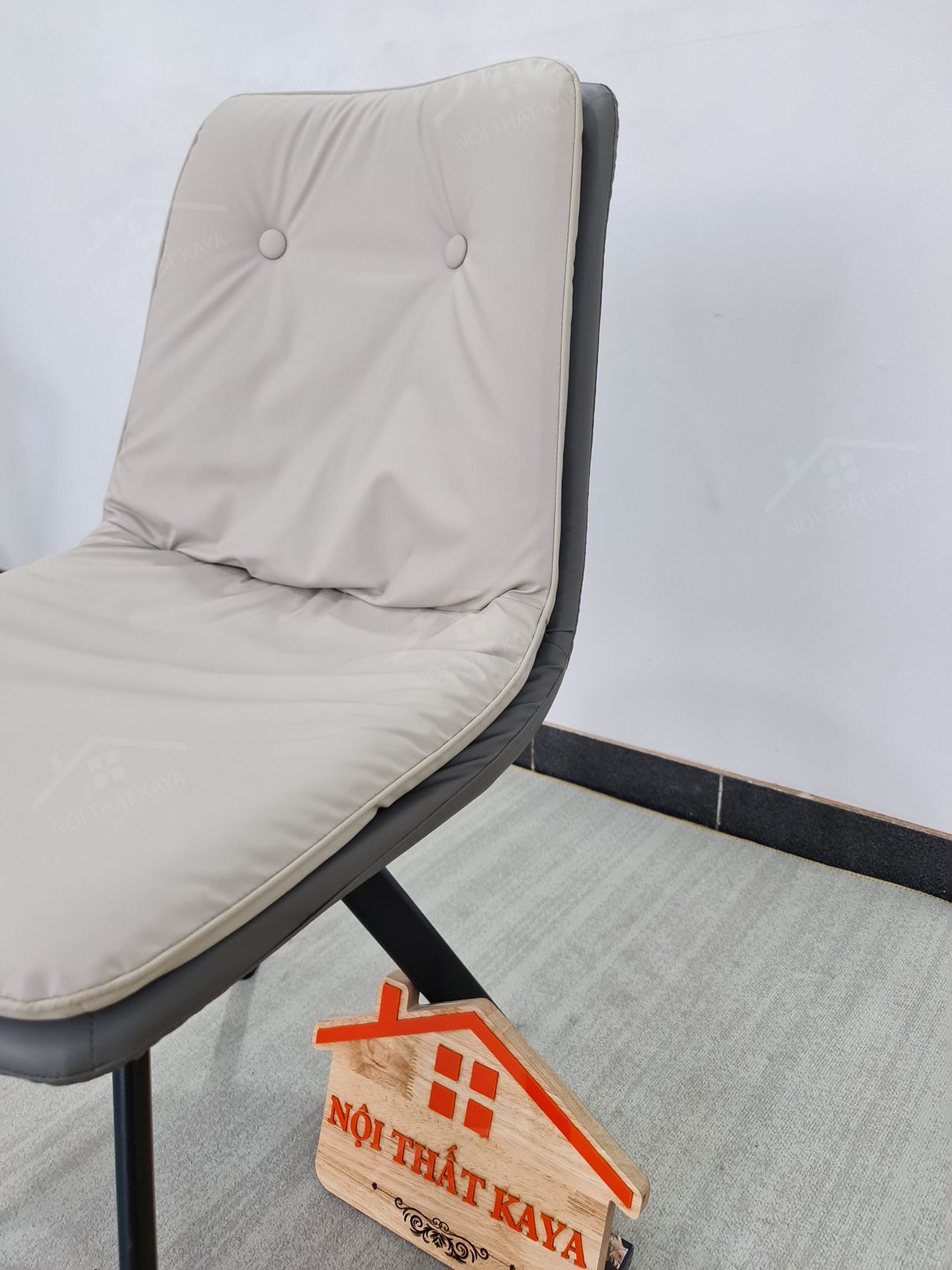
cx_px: 476
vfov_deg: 69.4
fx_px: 917
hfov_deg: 54.9
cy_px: 635
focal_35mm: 25
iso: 320
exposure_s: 1/100
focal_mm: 7
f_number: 1.8
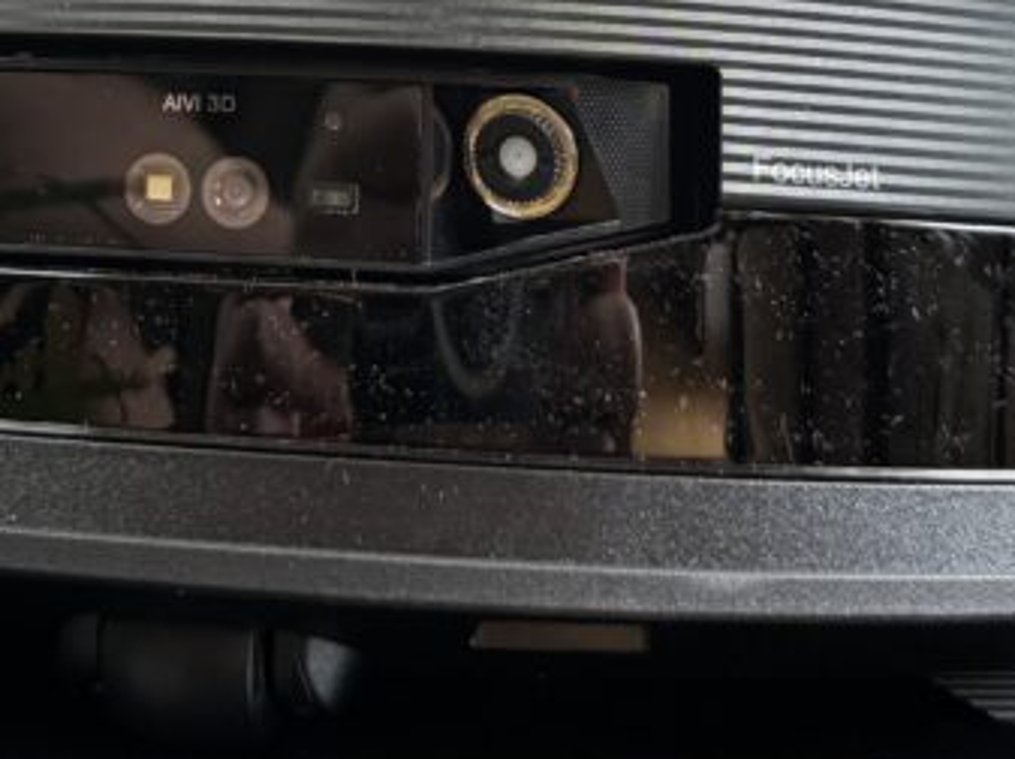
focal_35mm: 73
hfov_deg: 26.5
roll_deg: +0.0
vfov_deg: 18.5
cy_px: -262
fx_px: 2138
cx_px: 289
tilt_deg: +20.6
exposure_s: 1/100
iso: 200
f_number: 1.78
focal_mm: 6.76
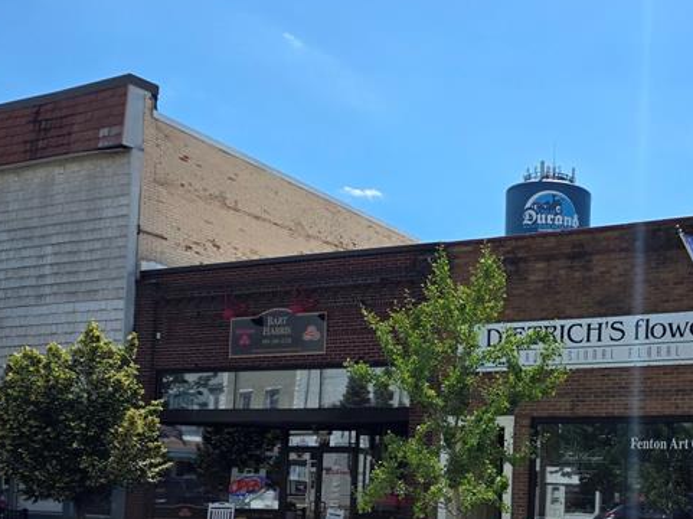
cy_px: 447
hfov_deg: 36.8
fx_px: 980
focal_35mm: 49
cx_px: 605
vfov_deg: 28.7
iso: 80
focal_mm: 6.3
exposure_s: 1/6809
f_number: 1.7
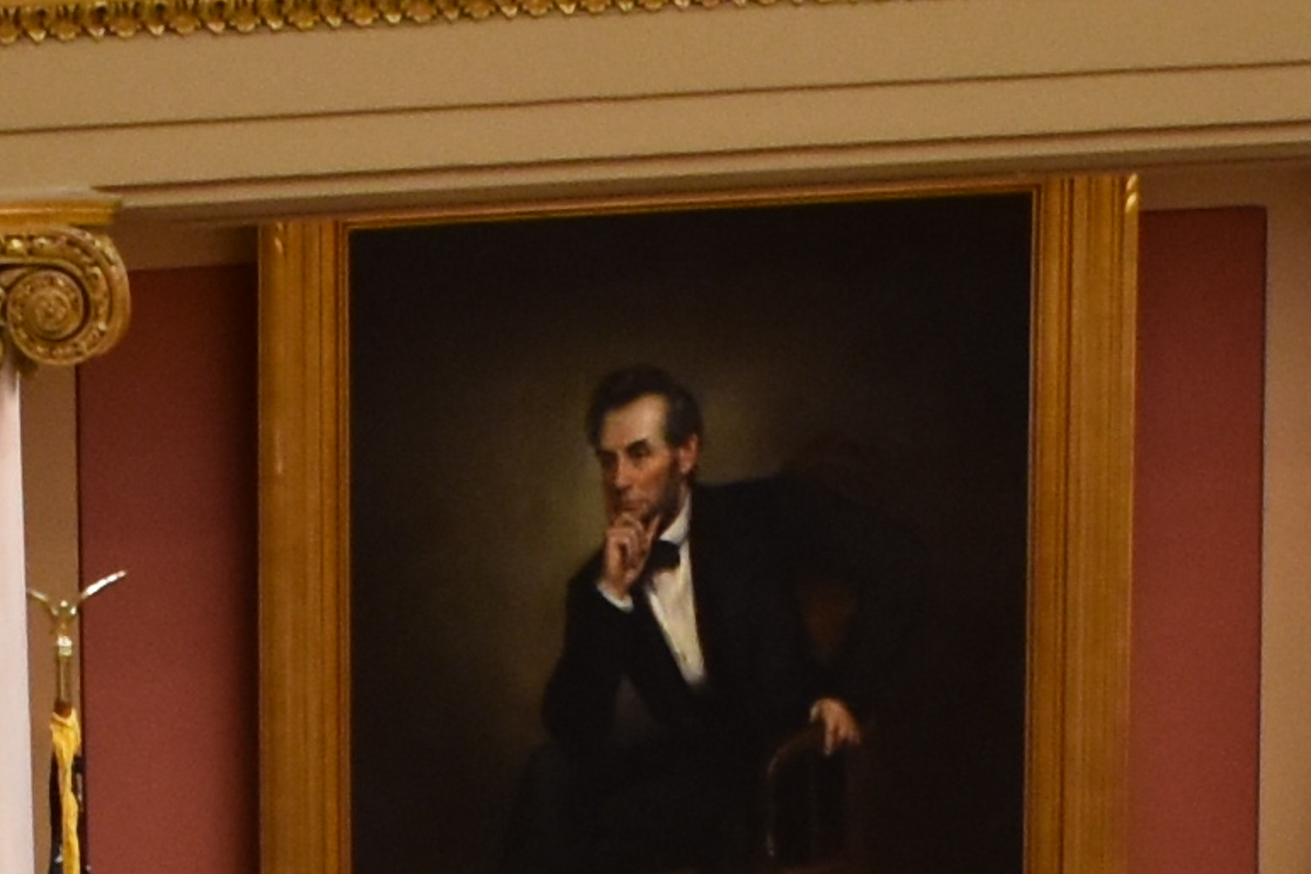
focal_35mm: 280
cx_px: 418
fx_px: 10196
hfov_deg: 7.4
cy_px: 2120
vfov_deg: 4.8
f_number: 4
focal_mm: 24
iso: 800
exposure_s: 1/60
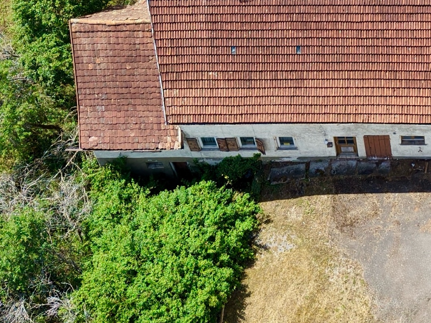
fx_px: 1095
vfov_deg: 15.3
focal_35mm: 88
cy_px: -179
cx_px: 469
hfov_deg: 21.2
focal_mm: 8.67
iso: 300
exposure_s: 1/5000
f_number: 1.8
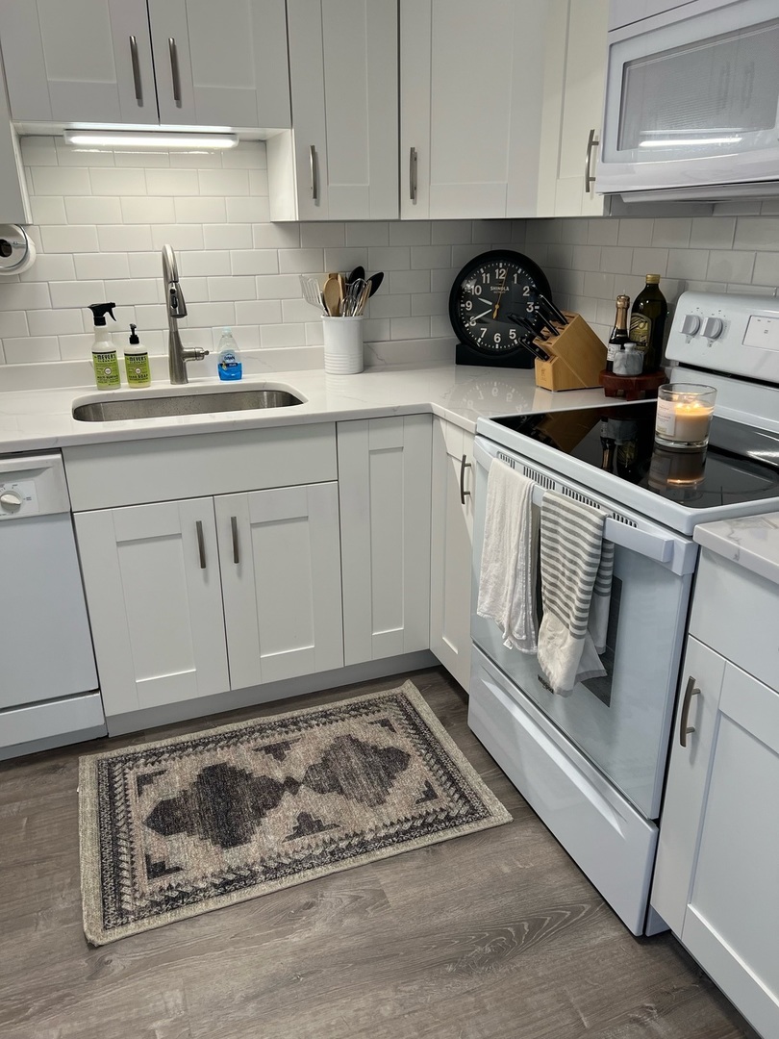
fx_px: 780
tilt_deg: -20.6
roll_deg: +0.8
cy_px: 520
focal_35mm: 26
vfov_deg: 67.3
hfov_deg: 53.1
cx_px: 390
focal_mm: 5.7
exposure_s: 1/120
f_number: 1.5
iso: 80
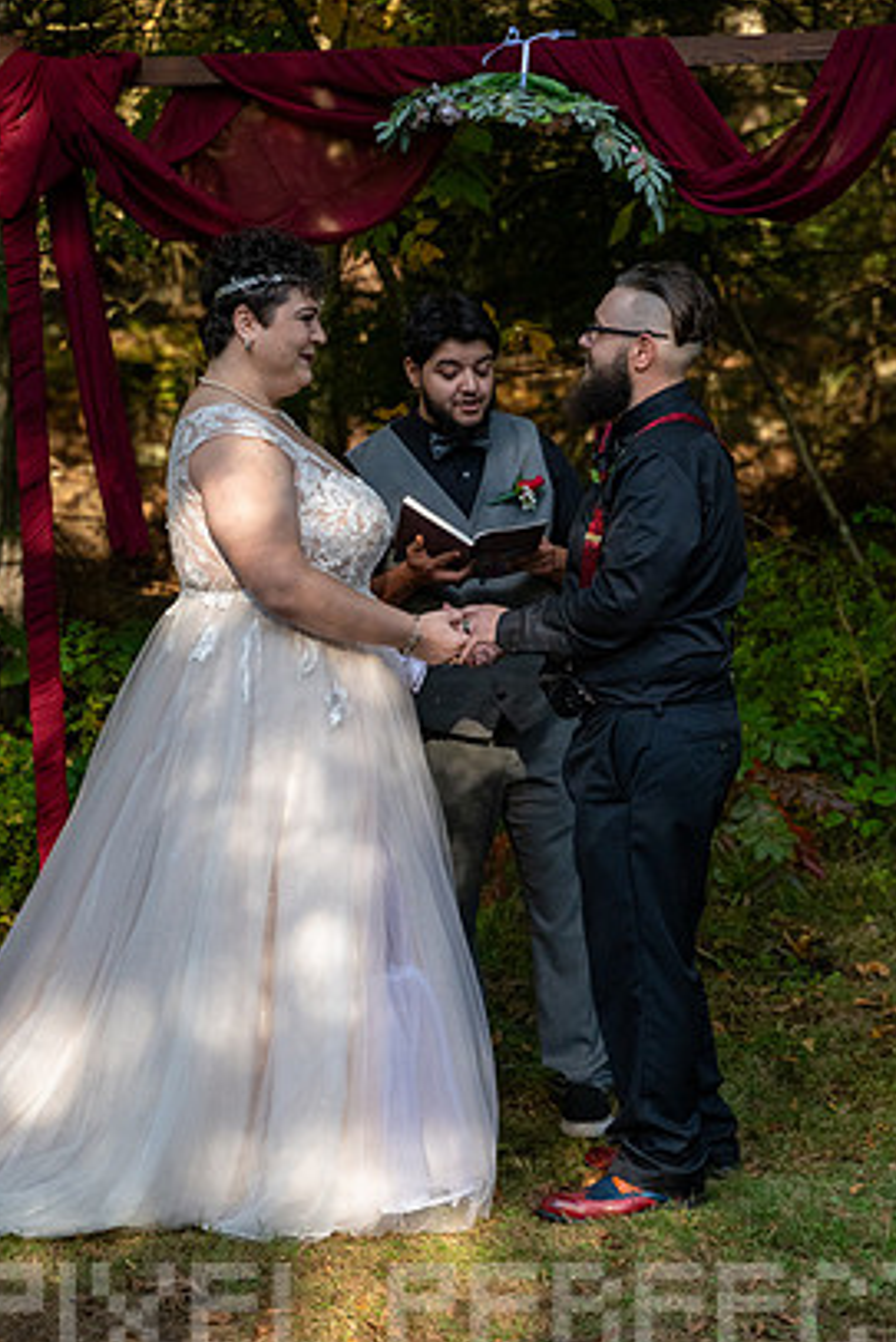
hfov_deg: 16.5
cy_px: 724
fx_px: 3096
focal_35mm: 83
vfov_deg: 24.5
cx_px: 471
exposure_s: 1/8000
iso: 6400
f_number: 4
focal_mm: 75
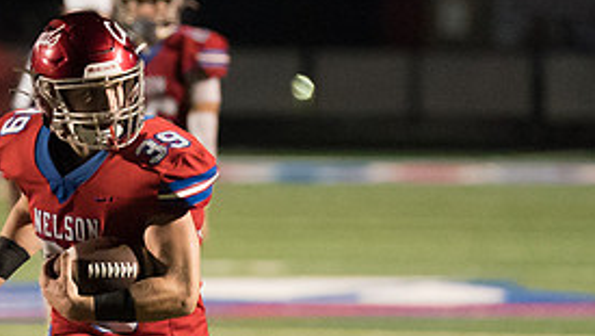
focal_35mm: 692
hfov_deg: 3.1
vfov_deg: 1.8
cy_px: 317
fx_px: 10923
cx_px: 61
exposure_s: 1/1250
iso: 12800
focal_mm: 200
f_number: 2.8
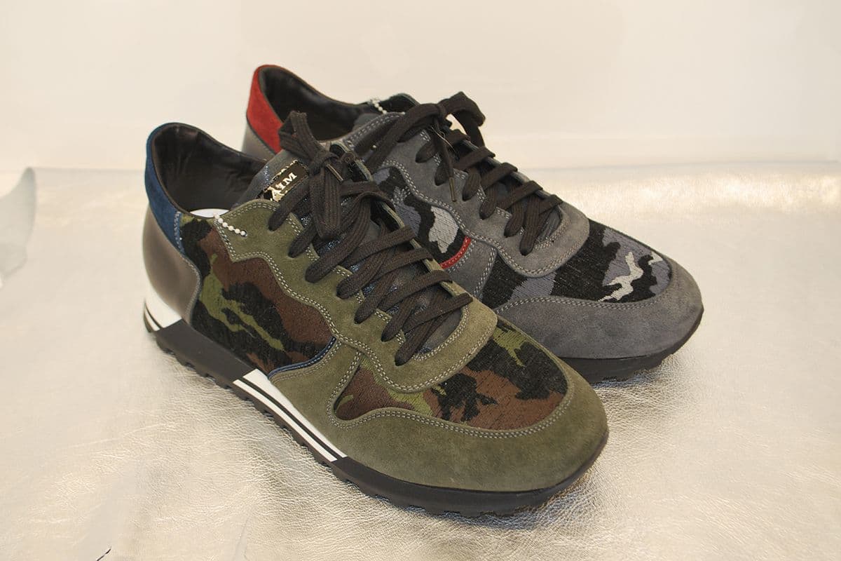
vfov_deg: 36.9
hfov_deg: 53.1
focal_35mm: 36
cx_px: 420
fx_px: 841
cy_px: 280
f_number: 4.2
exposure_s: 1/60
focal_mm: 24
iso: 200
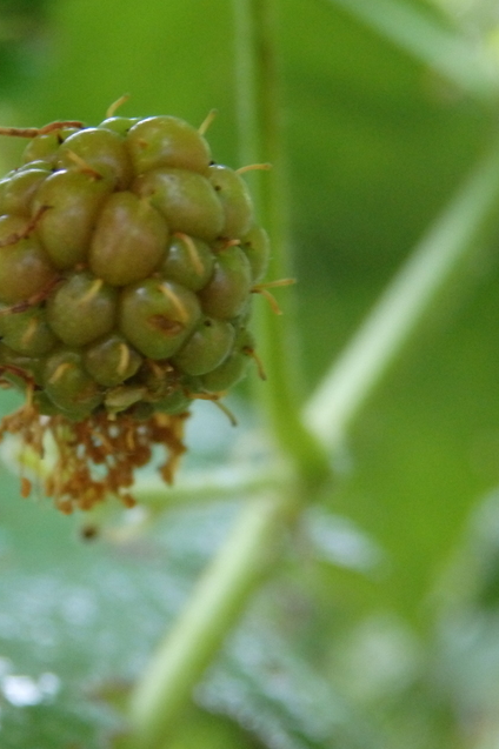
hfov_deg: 14.6
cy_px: 374
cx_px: 23
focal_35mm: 92
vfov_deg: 22.2
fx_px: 1915
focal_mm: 11.9
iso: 800
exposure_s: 1/30
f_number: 4.4
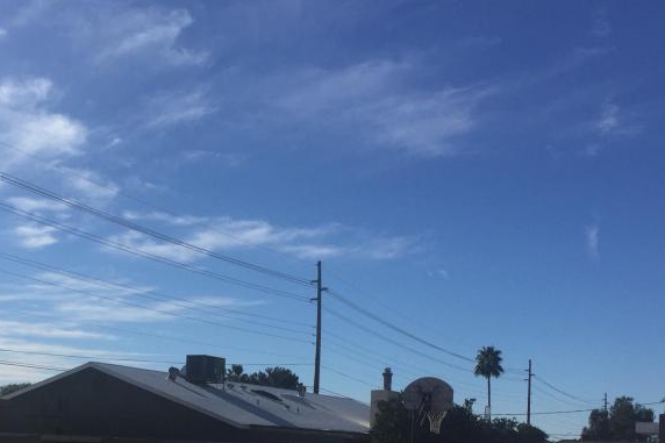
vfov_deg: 24.3
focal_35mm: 54
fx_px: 997
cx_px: 249
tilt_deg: +0.9
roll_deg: -2.9
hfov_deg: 36.7
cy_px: 401
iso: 32
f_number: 2.2
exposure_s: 1/4950
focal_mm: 4.15
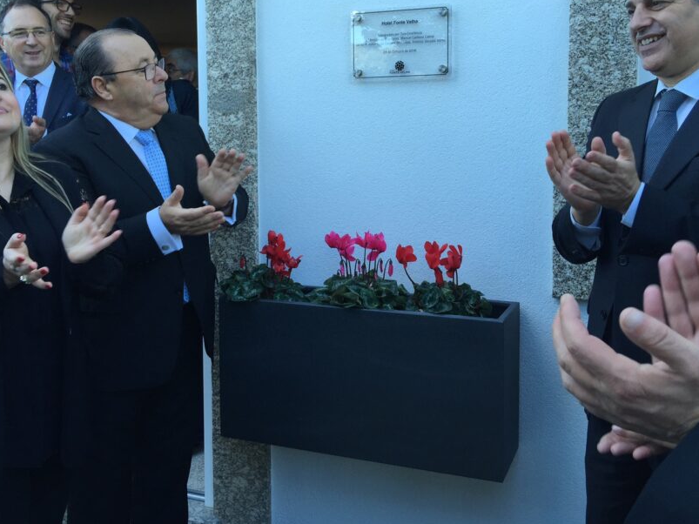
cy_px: 198
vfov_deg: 38.4
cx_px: 358
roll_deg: -1.5
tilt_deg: -3.0
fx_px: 747
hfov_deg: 50.1
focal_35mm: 37
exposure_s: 1/139
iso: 32
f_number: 2.2
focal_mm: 4.15
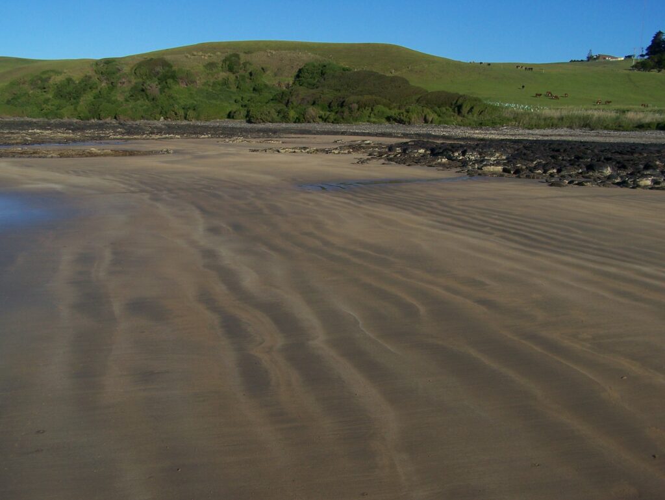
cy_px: 250
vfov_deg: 37.8
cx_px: 332
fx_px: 730
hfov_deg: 49.0
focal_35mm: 38
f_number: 5.6
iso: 80
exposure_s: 1/640
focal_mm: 6.3
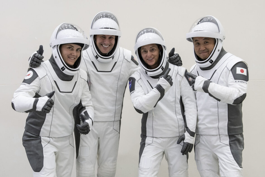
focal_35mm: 60
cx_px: 128
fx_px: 441
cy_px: 92
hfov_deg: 33.5
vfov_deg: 22.7
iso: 1600
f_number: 5.6
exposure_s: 1/60
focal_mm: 38
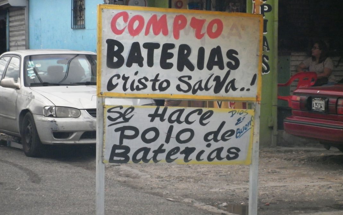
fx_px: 1113
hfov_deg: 17.5
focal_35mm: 119
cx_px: 171
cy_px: 119
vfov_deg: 11.0
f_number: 6.2
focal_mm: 20
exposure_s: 1/125
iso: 250
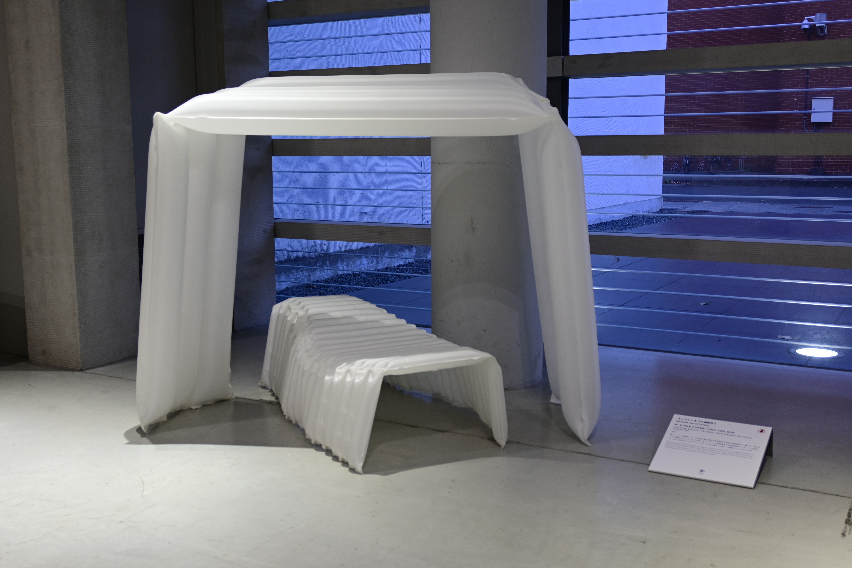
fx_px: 887
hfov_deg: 51.3
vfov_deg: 35.5
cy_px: 284
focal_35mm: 38
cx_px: 426
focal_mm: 25
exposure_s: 1/13
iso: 250
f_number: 4.5
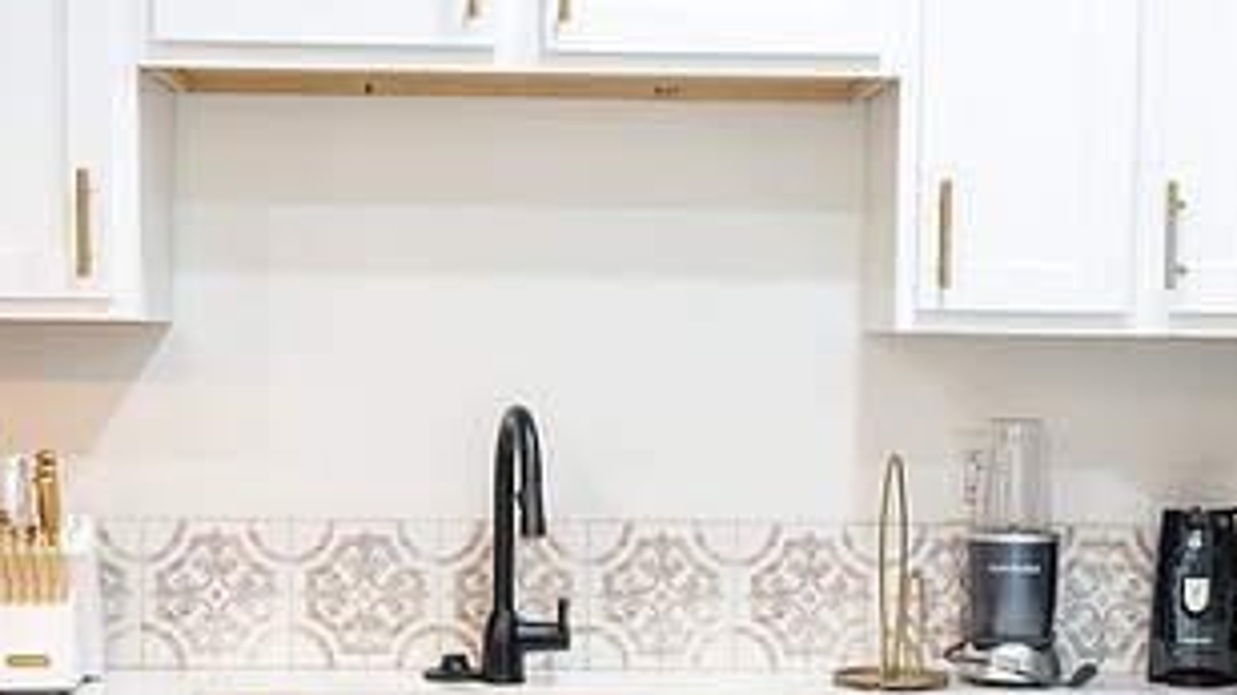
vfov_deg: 17.4
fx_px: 2262
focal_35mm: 69
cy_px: 488
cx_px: 566
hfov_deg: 30.6
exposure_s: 1/60
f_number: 4
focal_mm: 35
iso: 800
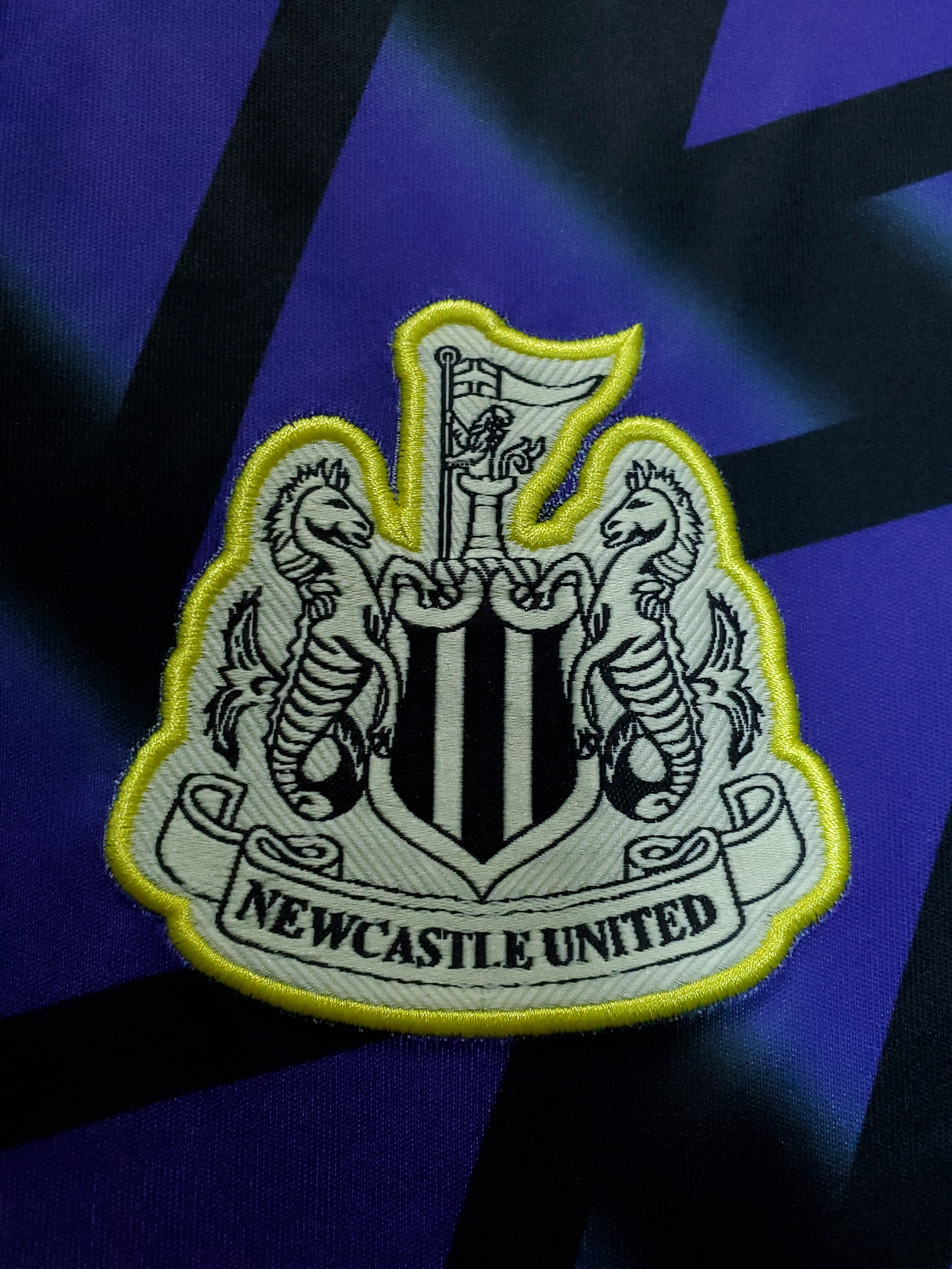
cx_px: 476
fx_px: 953
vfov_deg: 67.3
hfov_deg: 53.1
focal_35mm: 26
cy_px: 634
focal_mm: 4.3
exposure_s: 1/20
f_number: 2.4
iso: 250
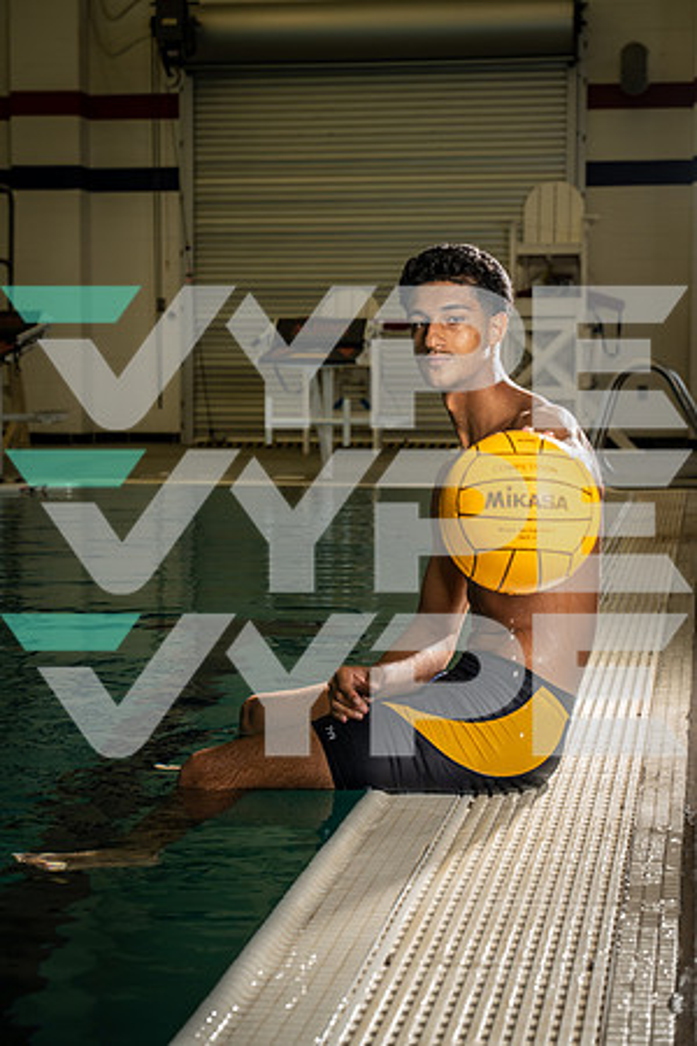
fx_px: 2033
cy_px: 523
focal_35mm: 70
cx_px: 348
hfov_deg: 19.5
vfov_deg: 28.8
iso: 640
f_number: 5.6
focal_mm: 70
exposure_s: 1/250
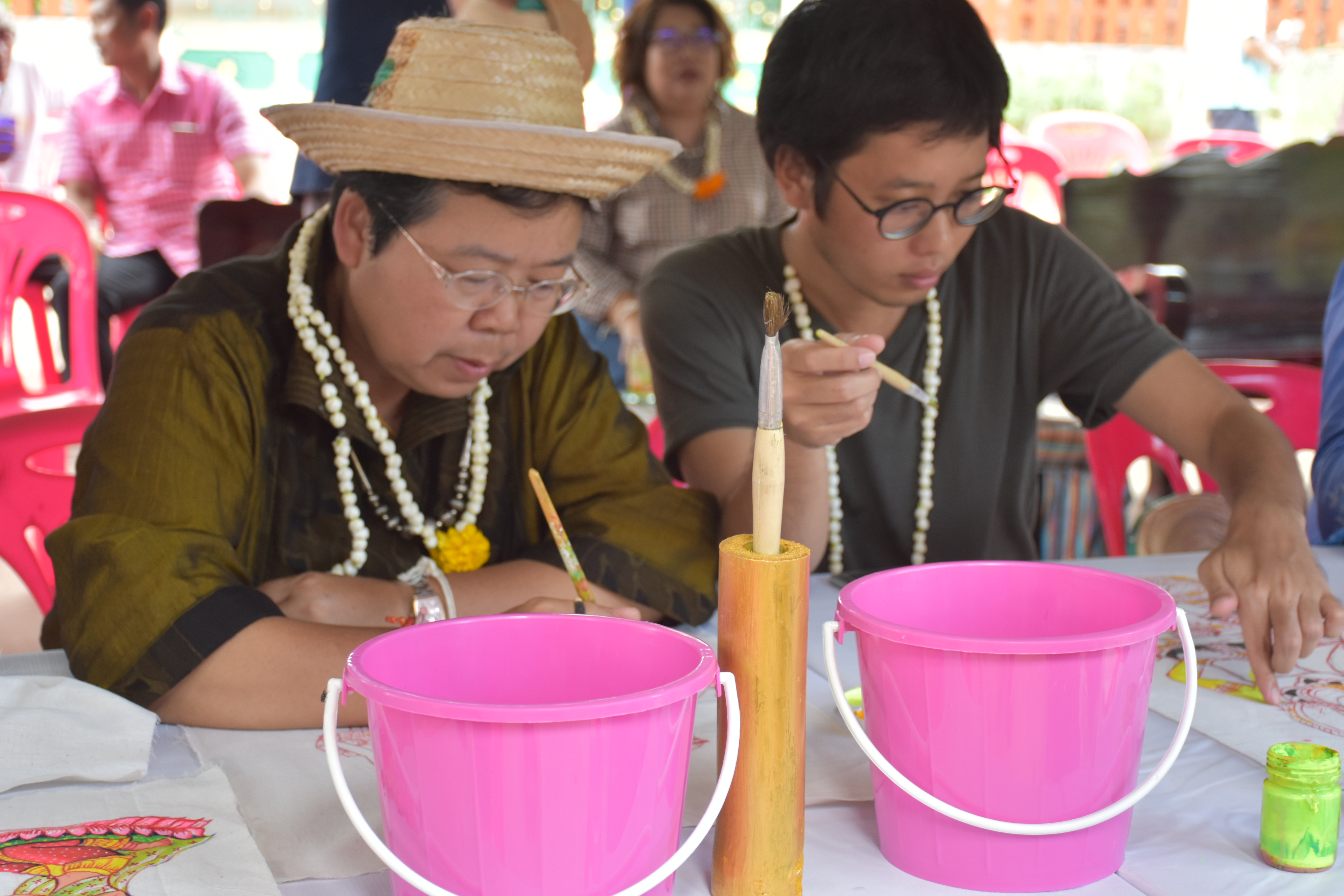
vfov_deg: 21.9
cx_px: 678
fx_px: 2315
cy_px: 434
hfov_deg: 32.4
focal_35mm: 62
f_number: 5
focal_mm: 40
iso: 400
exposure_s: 1/100
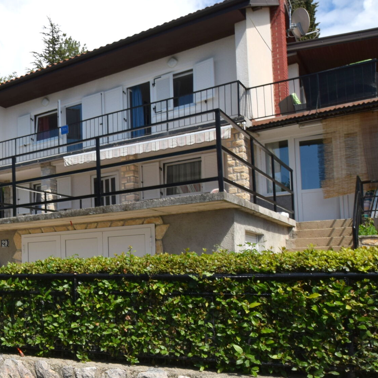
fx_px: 395
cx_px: -27
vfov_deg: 50.6
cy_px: 236
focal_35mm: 32
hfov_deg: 41.8
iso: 100
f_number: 11
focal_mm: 10
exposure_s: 1/200
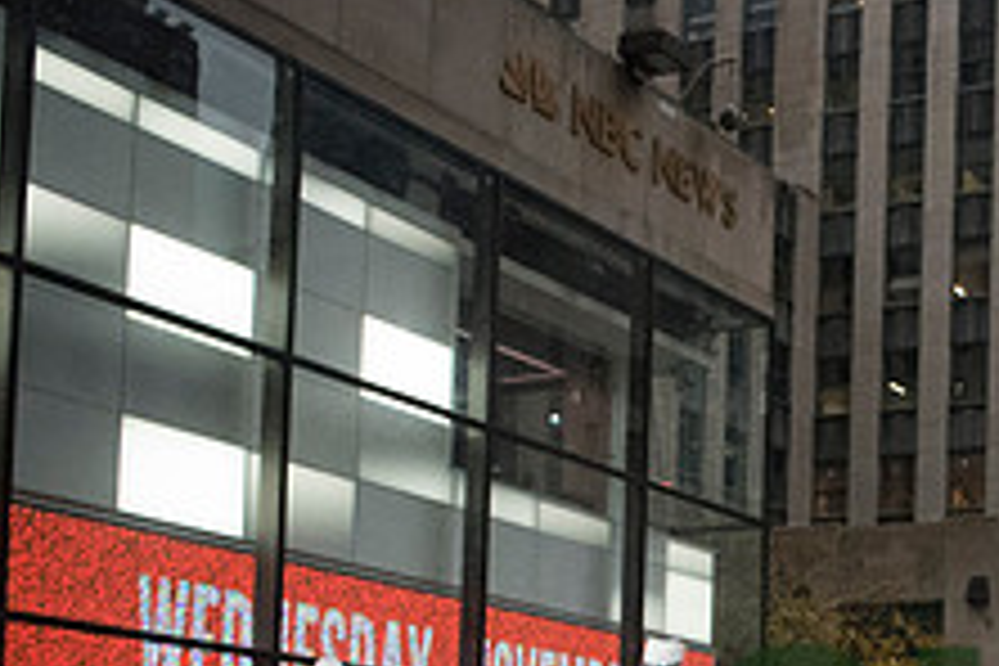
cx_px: 1053
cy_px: 857
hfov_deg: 27.5
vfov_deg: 18.6
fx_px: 1887
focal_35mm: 68
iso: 10000
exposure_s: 1/4000
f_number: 2.8
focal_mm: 26
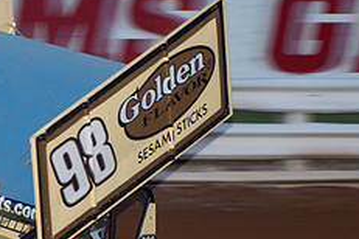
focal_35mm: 377
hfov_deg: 5.4
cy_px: 255
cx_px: -39
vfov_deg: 3.6
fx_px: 3759
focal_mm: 100
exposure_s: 1/250
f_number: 3.2
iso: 250
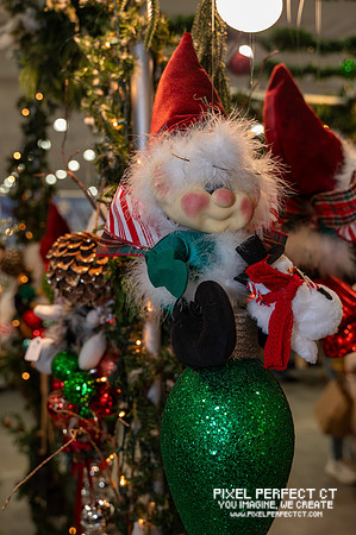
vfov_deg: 48.5
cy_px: 268
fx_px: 595
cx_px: 178
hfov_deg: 33.3
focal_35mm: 40
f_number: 4
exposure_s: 1/60
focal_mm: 40
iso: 720
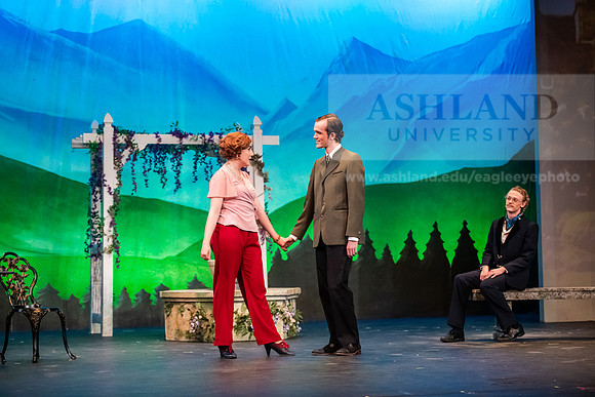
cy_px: 198
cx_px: 298
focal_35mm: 80
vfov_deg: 17.1
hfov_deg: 25.4
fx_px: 1322
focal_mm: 80
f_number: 3.2
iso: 4000
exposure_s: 1/250
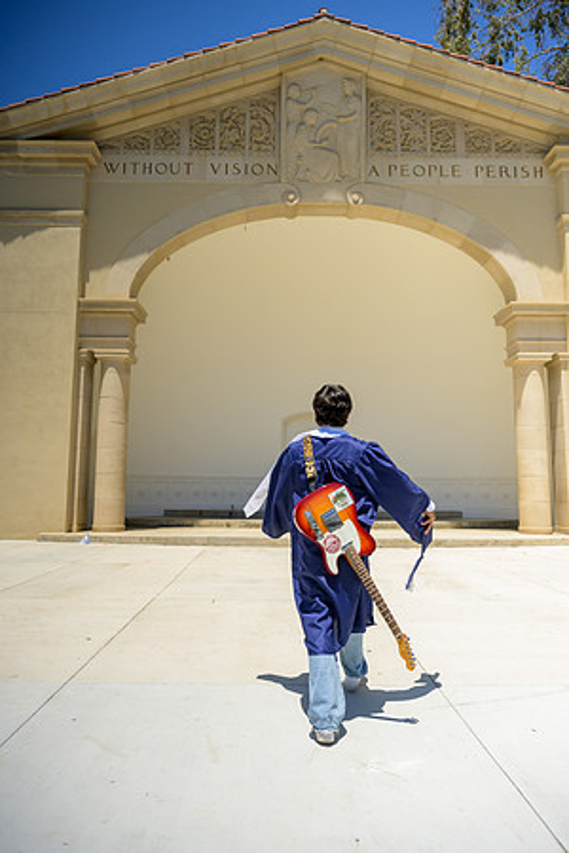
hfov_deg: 53.1
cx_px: 284
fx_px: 569
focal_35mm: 24
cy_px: 426
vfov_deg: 73.7
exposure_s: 1/8000
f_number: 4
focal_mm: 24
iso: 800
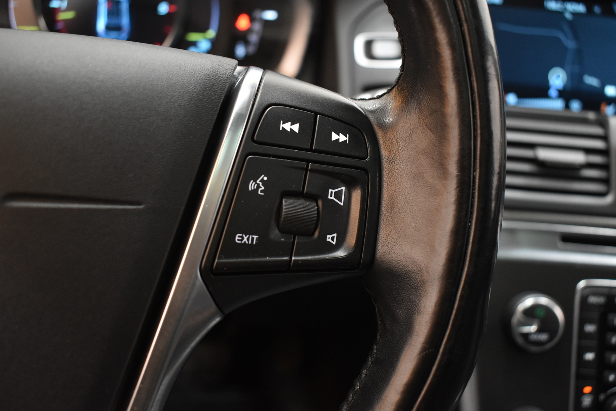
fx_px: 616
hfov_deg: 53.1
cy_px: 206
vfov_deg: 36.9
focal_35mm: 36
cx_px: 308
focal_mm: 24
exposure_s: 1/40
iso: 2000
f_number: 3.8
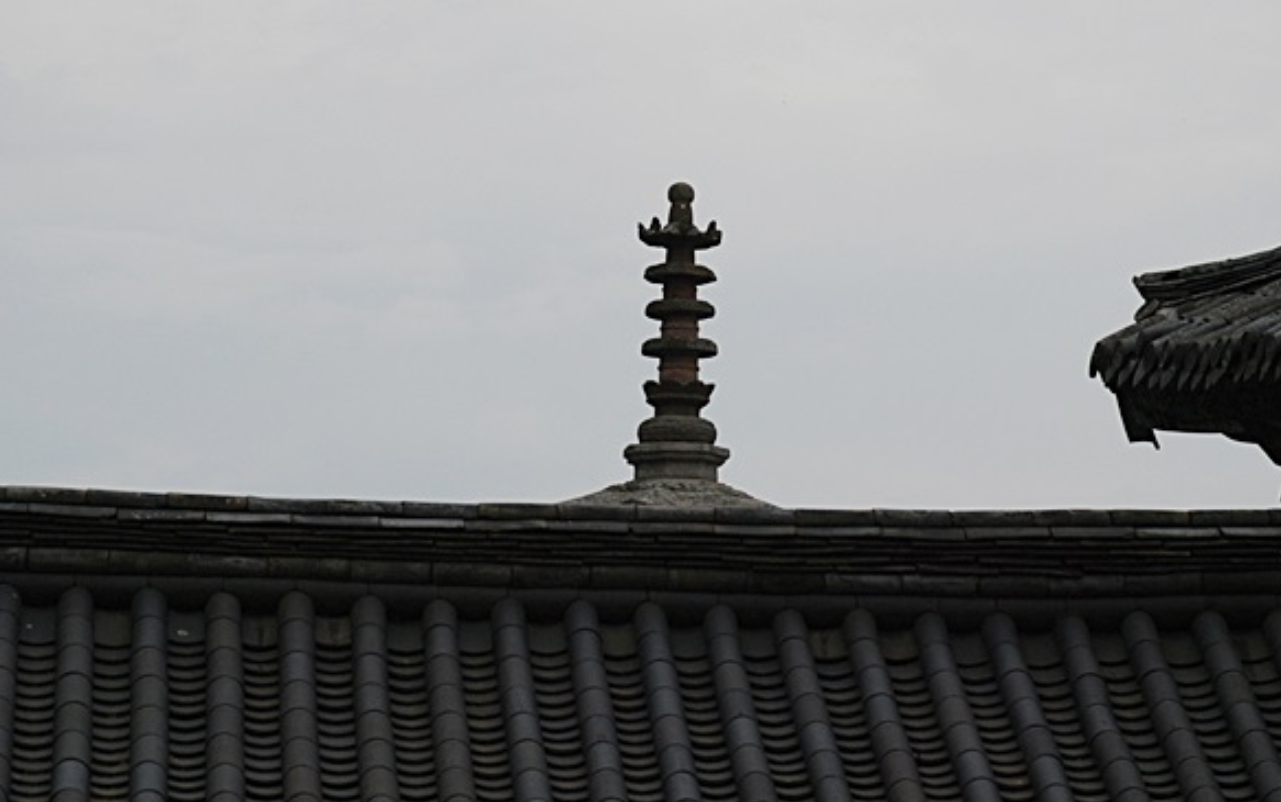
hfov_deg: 12.5
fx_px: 5868
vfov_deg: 7.8
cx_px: 677
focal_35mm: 168
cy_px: 393
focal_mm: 80
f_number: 6.3
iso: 400
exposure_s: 1/1000
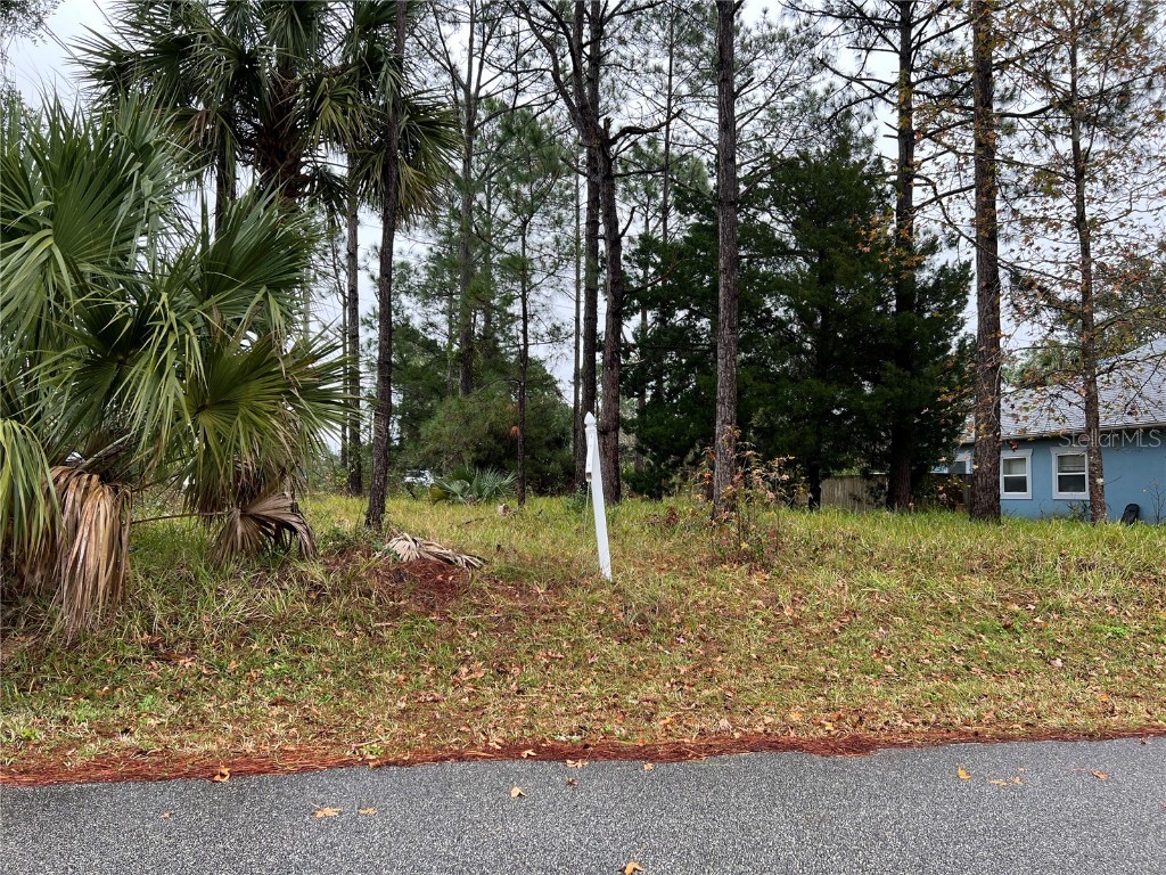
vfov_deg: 53.1
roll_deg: -1.1
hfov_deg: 67.3
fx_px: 876
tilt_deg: +4.0
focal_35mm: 26
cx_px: 583
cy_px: 438
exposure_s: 1/192
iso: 40
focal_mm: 5.7
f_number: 1.5
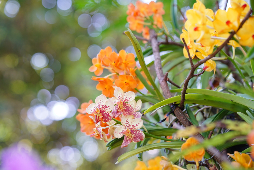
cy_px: 85
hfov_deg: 23.9
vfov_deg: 16.1
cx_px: 127
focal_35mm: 85
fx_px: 600
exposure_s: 1/100
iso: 200
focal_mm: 85
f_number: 2.8
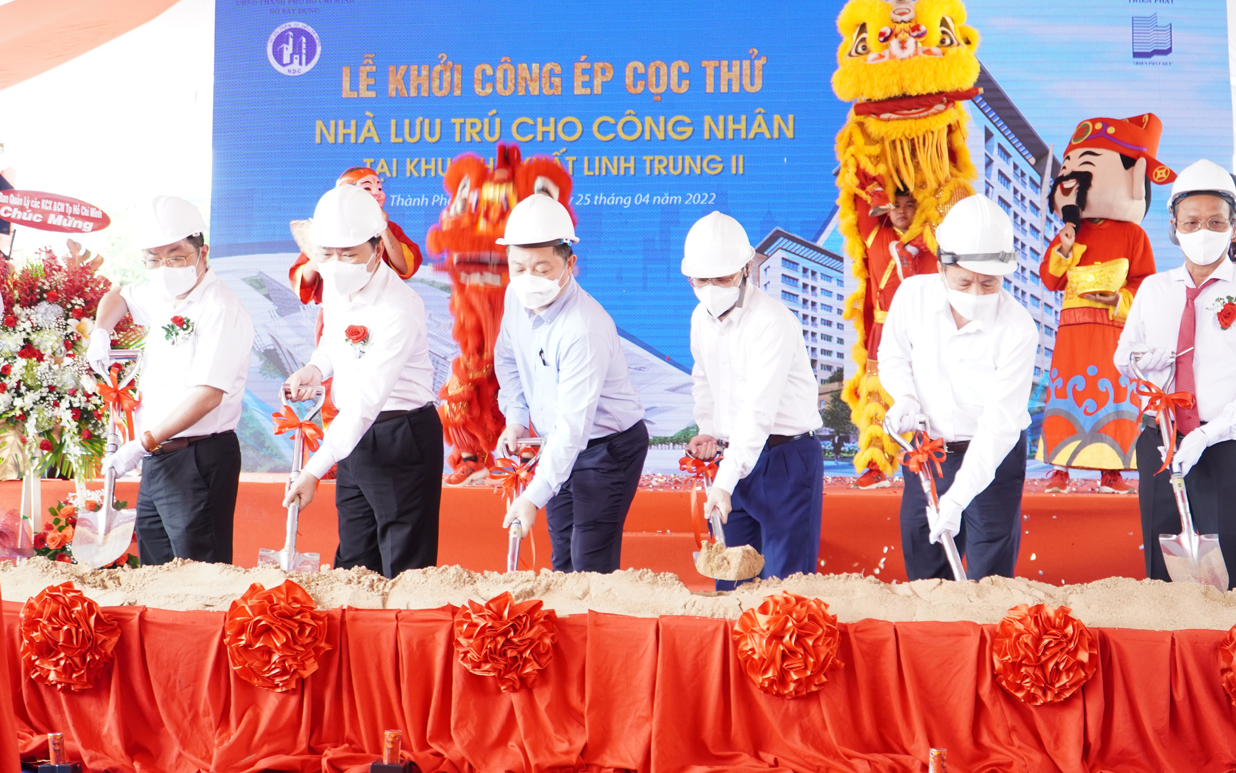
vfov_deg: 31.6
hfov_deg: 48.7
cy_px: 406
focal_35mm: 41
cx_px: 628
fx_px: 1366
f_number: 4
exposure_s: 1/80
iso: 400
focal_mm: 25
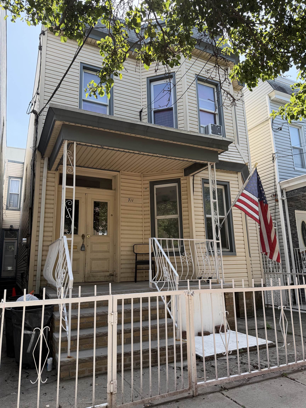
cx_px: 153
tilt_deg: +12.3
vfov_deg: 71.6
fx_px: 283
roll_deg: +1.1
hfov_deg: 56.8
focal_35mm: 24
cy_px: 204
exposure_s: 1/813
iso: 100
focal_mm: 6.76
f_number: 1.78
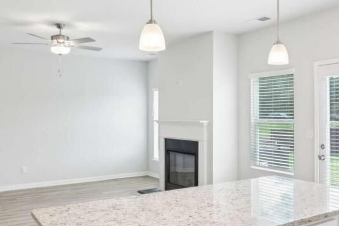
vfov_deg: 36.9
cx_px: 198
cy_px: 116
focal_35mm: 36
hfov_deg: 52.8
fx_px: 339
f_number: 8
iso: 400
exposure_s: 1/25
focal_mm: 16
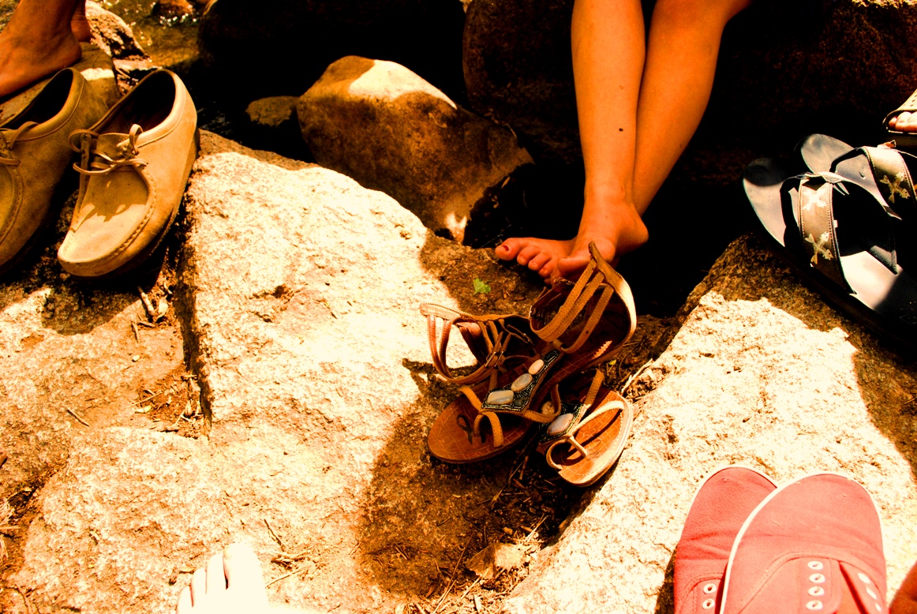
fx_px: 689
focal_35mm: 27
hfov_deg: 67.3
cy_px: 307
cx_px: 458
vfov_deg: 48.1
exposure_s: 1/500
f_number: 7.1
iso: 400
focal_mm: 18
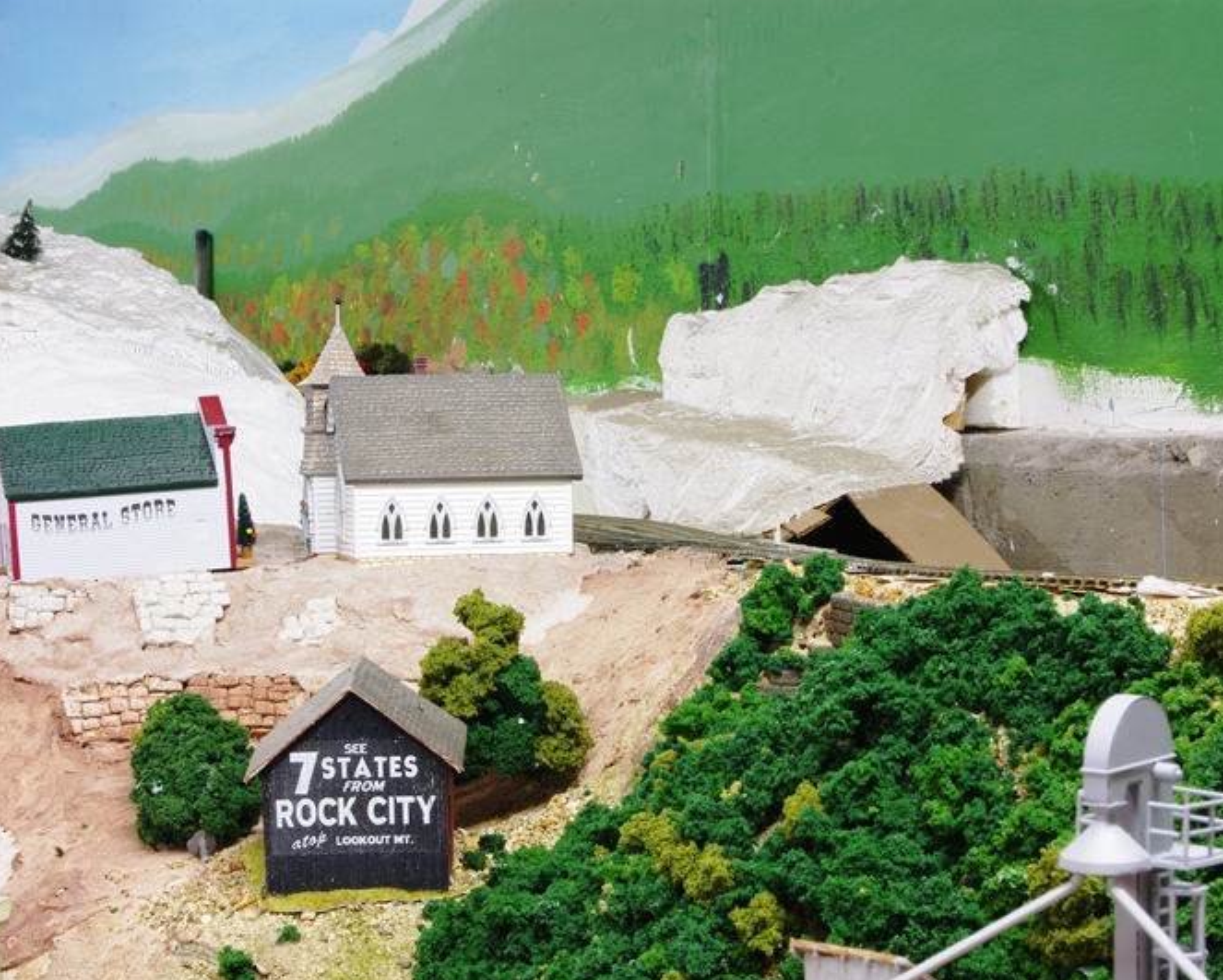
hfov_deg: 27.9
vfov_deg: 22.5
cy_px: 493
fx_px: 2462
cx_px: 526
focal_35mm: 68
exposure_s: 4
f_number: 27
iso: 200
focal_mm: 40
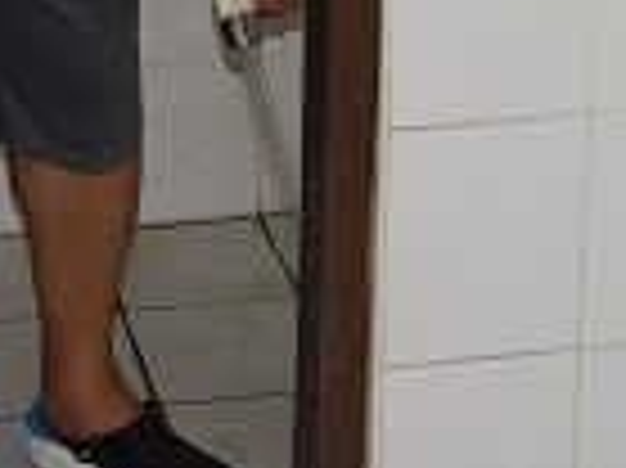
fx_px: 2819
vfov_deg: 9.0
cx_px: 27
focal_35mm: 156
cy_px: -464
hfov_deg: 12.5
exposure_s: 1/100
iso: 800
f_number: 5
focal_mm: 20
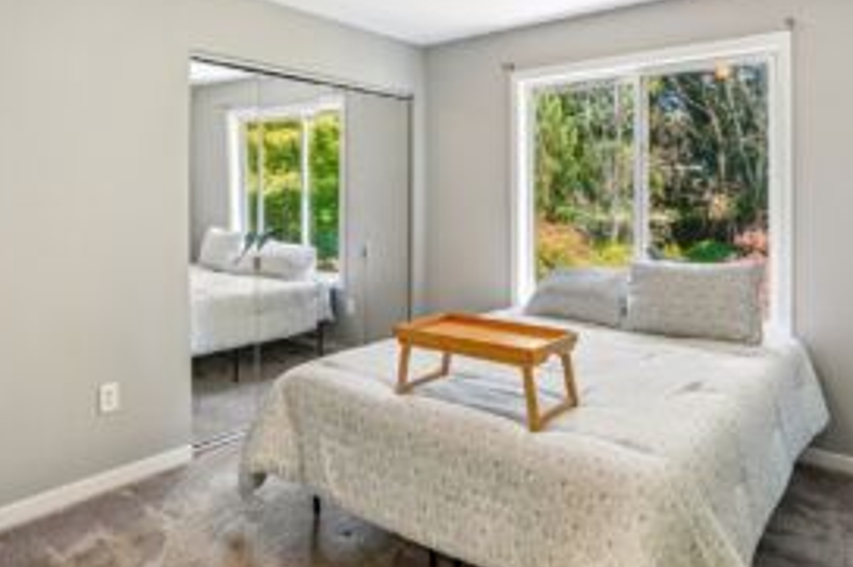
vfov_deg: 50.5
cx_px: 389
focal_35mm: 25
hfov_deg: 71.4
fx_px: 592
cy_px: 199
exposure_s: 1/15
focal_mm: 17
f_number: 8
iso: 400
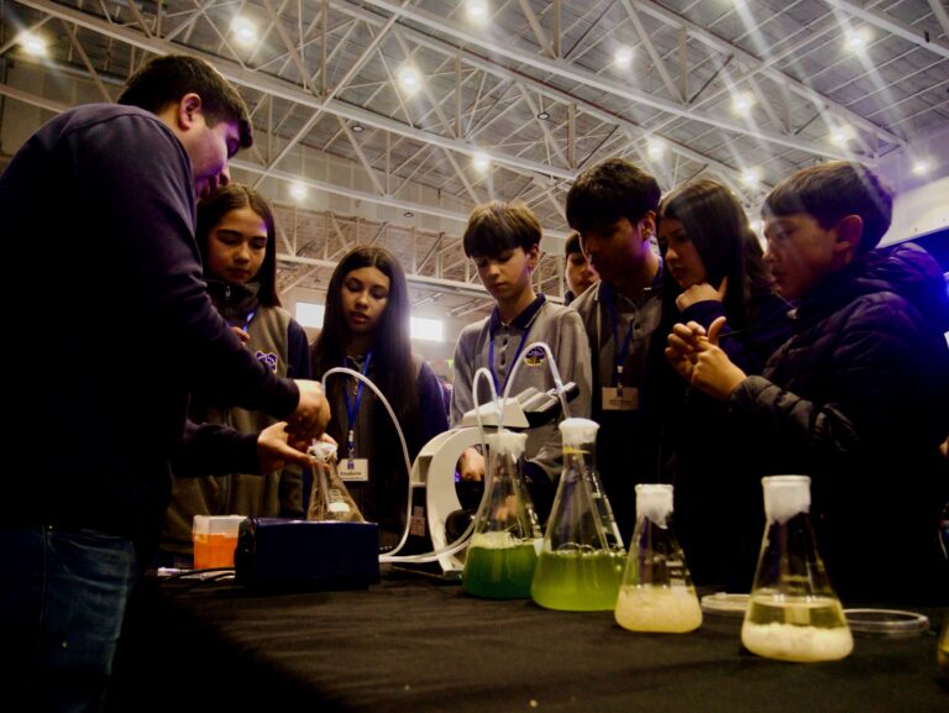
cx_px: 474
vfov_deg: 49.8
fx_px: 768
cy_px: 356
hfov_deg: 63.4
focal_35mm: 28
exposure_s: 1/60
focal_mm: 14
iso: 320
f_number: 3.5
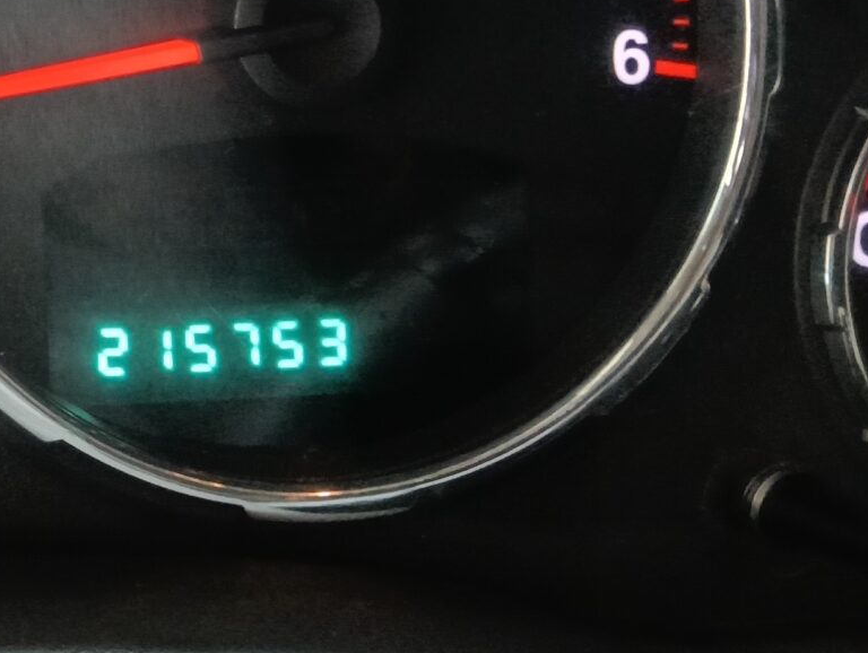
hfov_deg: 18.4
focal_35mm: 90
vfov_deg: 15.7
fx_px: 2260
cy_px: -192
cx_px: -555
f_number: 16
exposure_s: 1/25
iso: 1000
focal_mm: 3.98
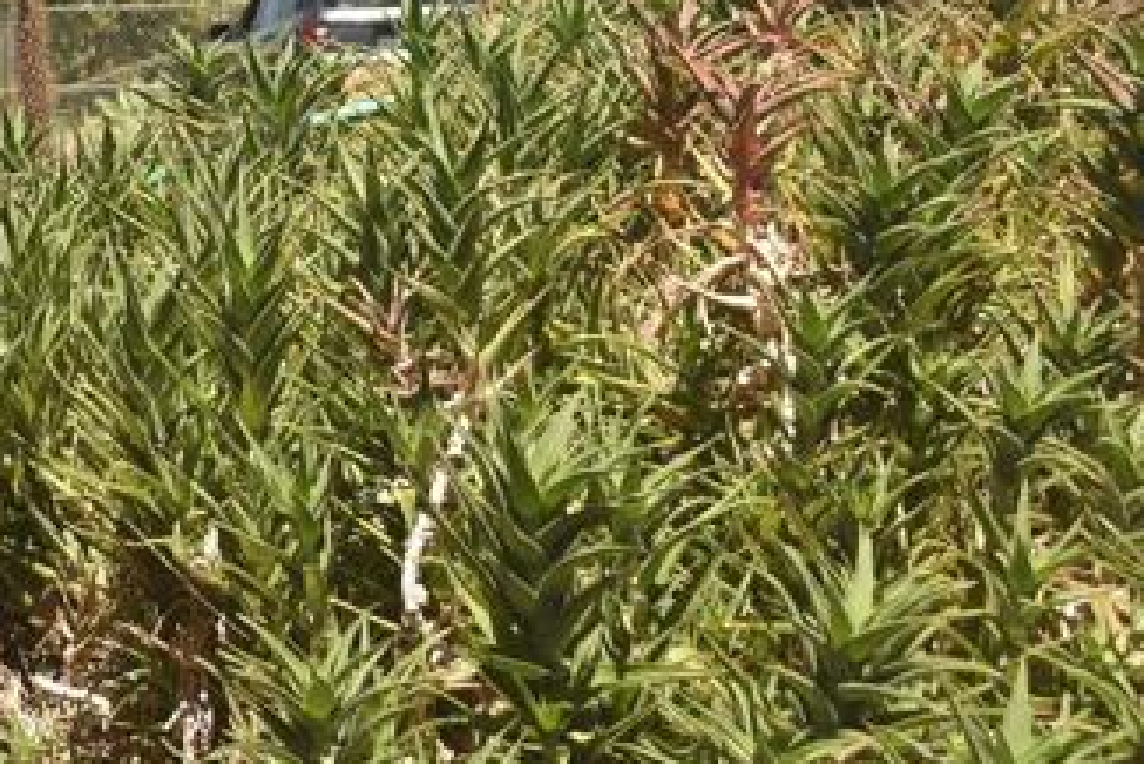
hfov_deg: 15.4
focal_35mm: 126
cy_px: 174
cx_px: -373
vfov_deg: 10.9
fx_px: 4006
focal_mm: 40
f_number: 8
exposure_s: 1/250
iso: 200
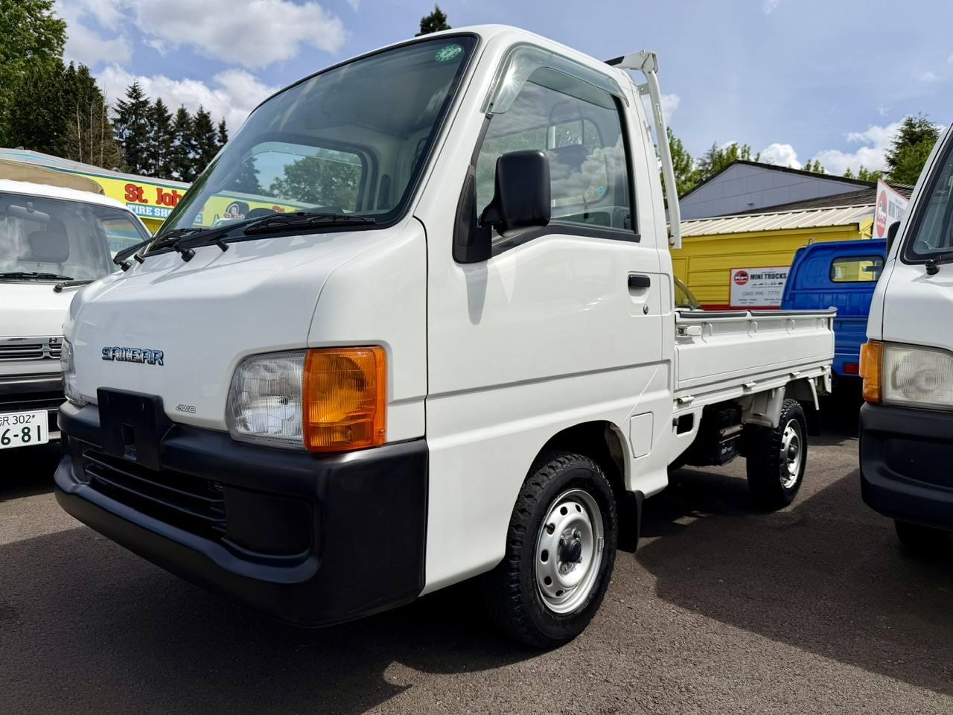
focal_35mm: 24
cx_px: 476
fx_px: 661
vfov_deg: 56.8
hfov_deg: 71.6
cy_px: 358
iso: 80
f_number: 1.78
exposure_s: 1/9091
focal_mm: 6.76
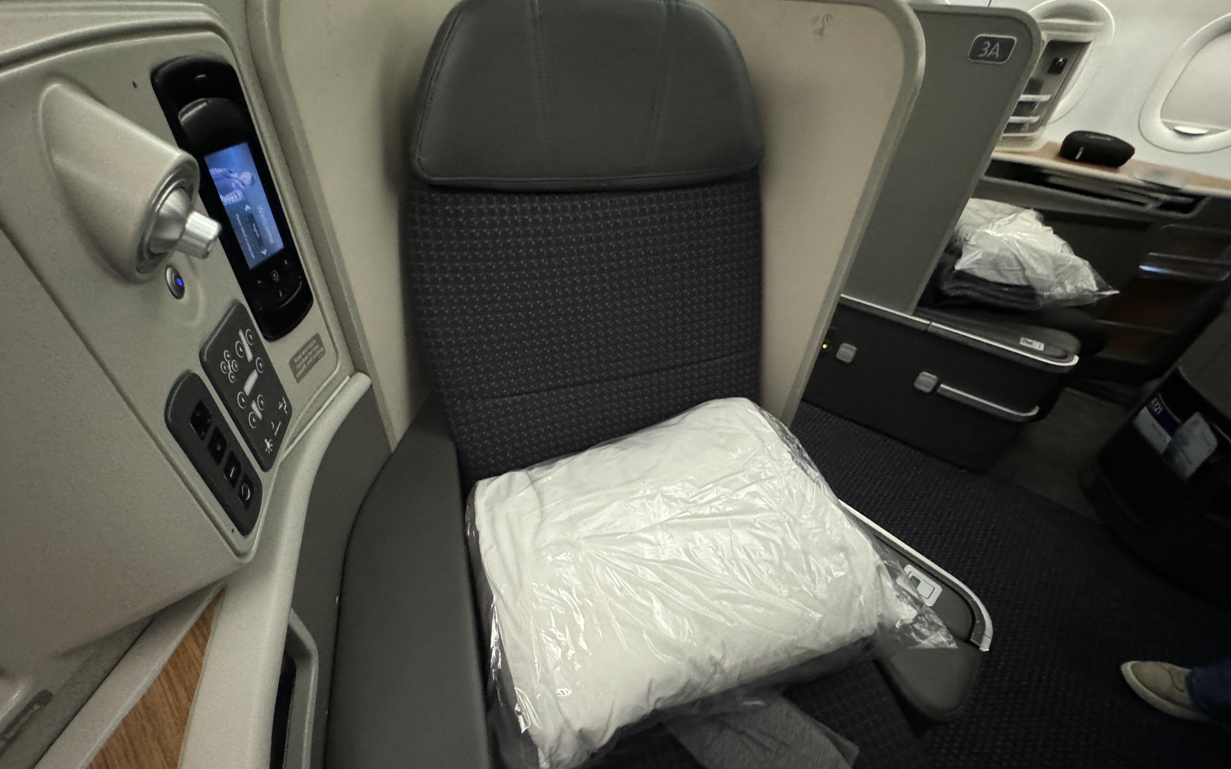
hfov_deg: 101.5
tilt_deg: -39.5
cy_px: 401
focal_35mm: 15
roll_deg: -1.0
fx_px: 503
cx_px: 610
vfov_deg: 74.8
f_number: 2.2
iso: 1000
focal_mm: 2.22
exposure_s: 1/57
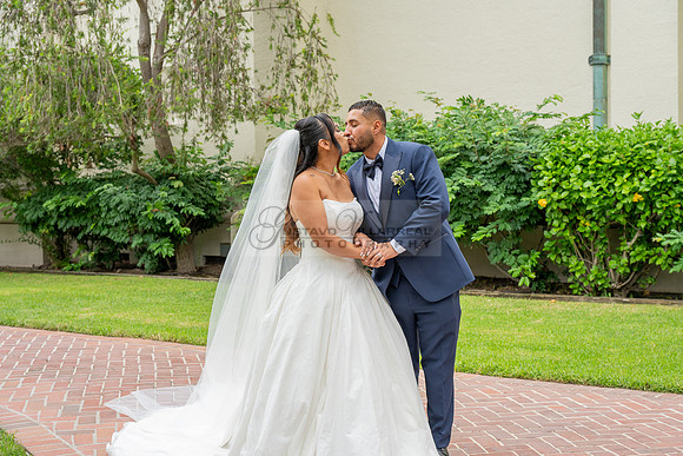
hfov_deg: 36.9
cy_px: 228
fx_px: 1025
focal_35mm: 54
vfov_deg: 25.1
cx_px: 342
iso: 250
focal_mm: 54
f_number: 5
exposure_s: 1/250
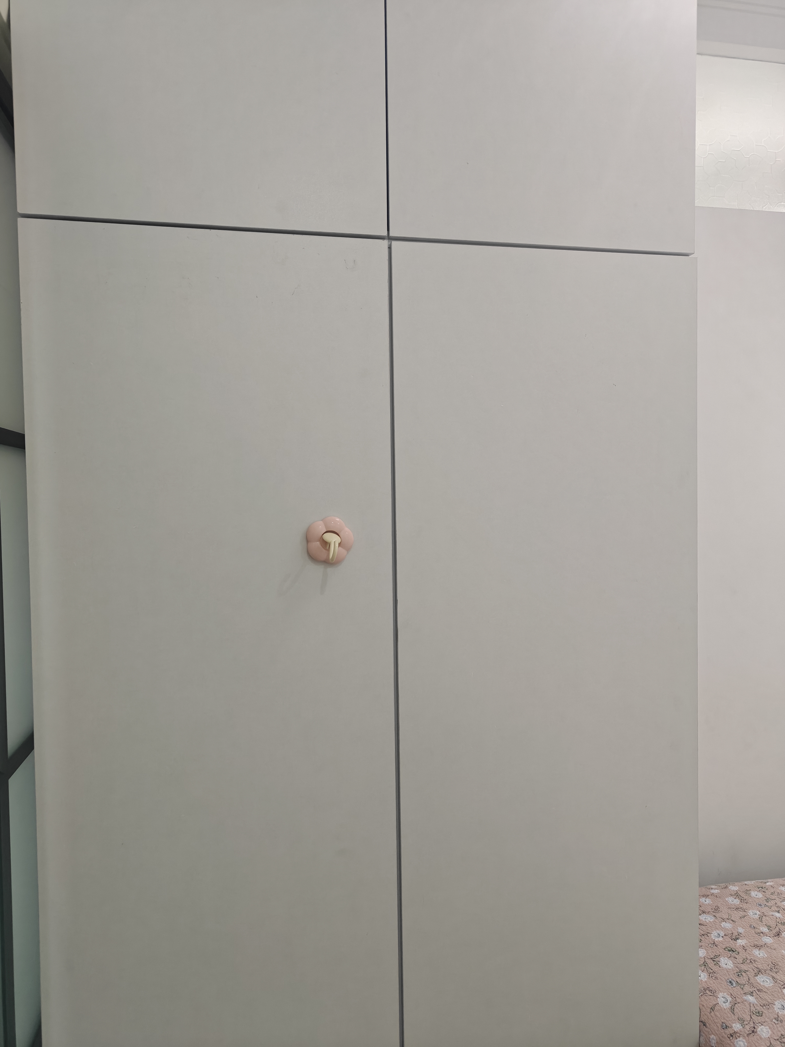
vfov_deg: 71.6
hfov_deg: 56.8
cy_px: 524
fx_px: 726
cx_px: 392
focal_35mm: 24
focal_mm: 5.59
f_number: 1.8
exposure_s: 1/100
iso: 320
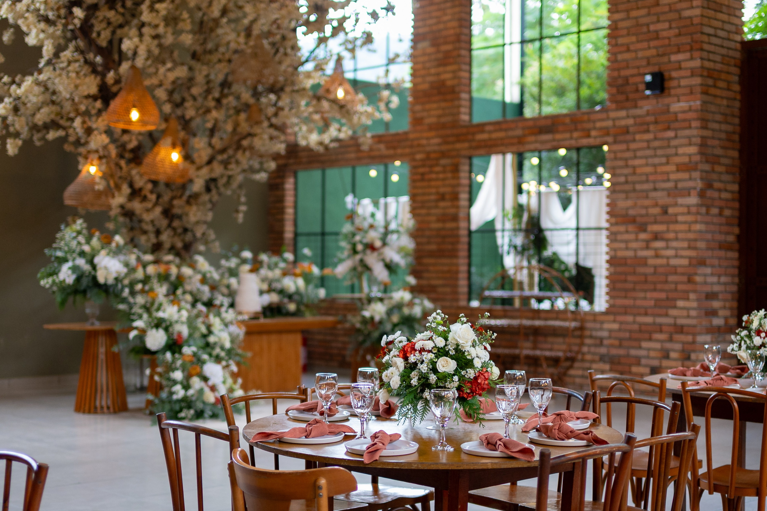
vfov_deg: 25.5
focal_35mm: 53
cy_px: 258
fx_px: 1129
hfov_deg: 37.5
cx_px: 380
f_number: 1.6
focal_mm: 35
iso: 640
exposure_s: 1/640
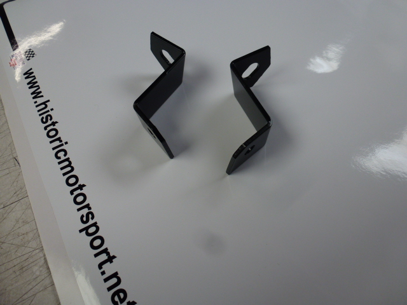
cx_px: 204
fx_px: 282
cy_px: 152
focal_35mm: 24
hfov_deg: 71.6
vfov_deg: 56.8
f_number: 3.3
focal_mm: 4.3
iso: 100
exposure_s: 1/100
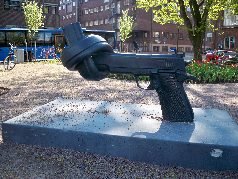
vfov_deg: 40.7
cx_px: 119
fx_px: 241
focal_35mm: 35
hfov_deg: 52.6
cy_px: 90
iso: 64
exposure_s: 1/200
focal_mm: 6.3
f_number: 3.1
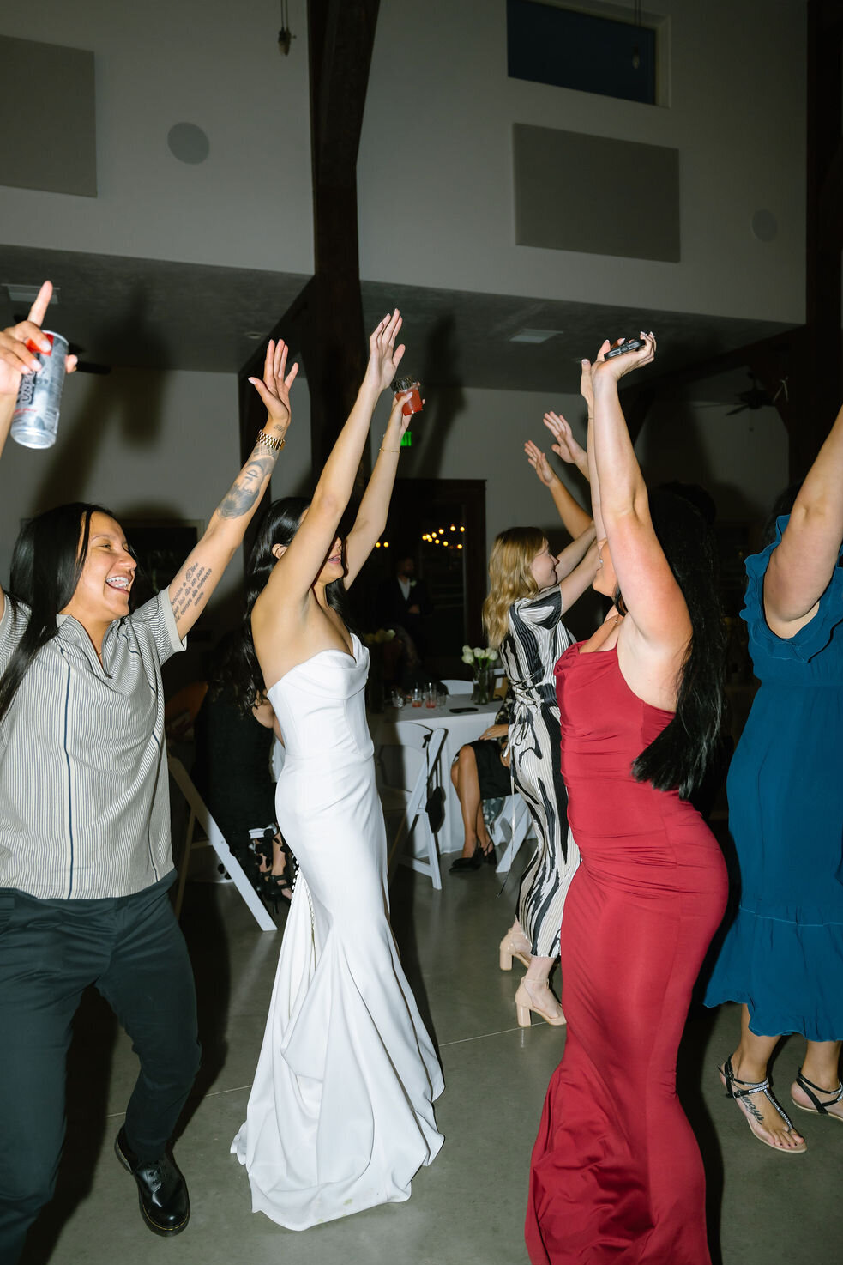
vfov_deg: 71.5
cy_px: 617
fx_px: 878
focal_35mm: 25
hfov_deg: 51.3
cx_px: 412
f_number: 2.8
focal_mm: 24
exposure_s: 1/200
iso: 800
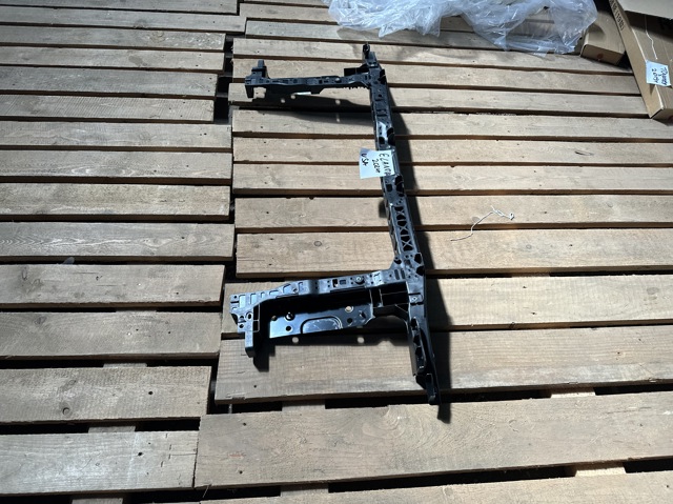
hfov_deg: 71.6
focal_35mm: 24
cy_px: 252
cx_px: 336
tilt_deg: -52.8
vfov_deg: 56.8
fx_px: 466
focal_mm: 6.86
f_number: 1.78
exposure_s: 1/106
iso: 250
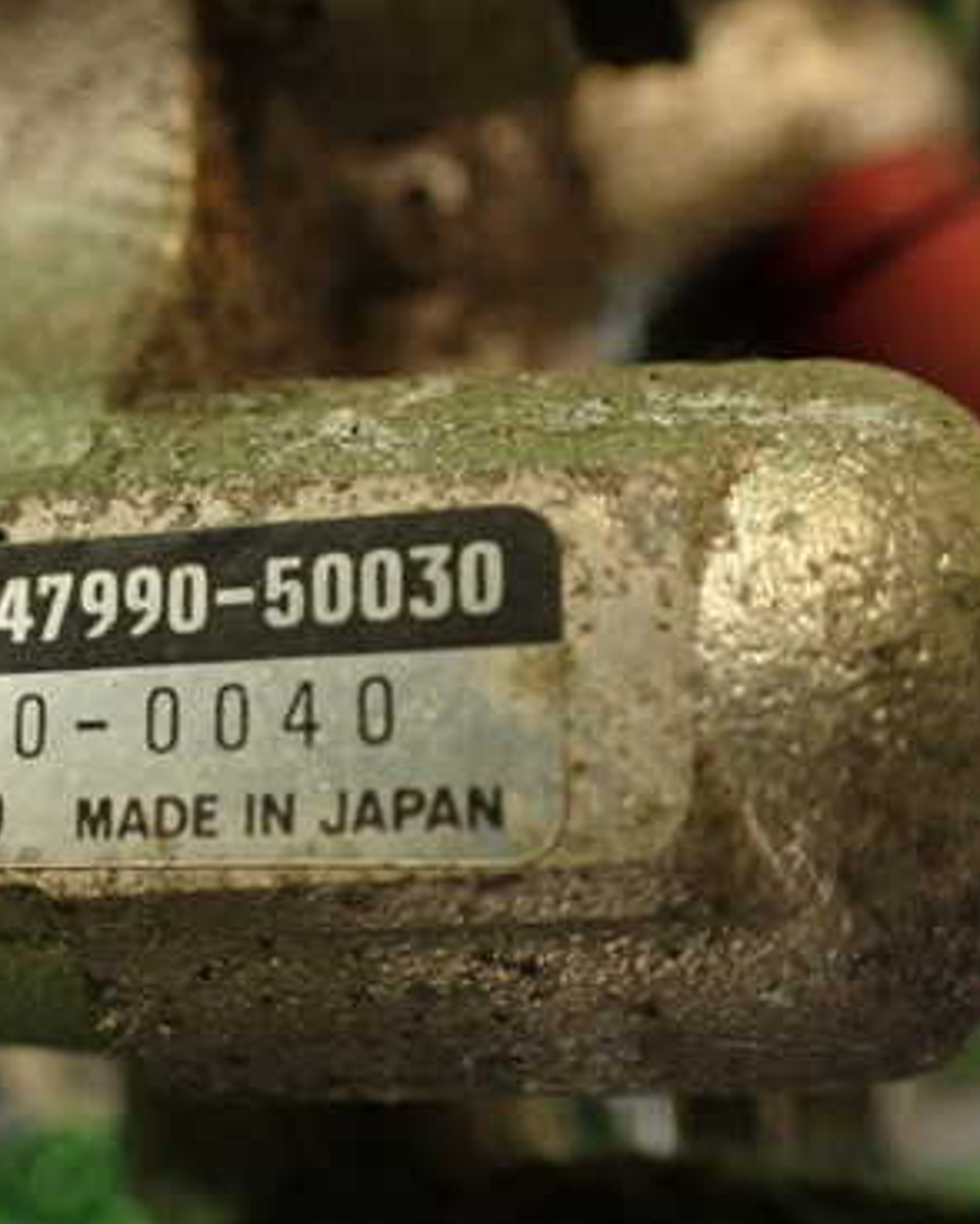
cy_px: 690
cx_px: 103
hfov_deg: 28.6
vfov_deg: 36.6
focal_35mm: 51
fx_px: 1847
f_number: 2.4
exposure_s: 1/30
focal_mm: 5.79
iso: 250
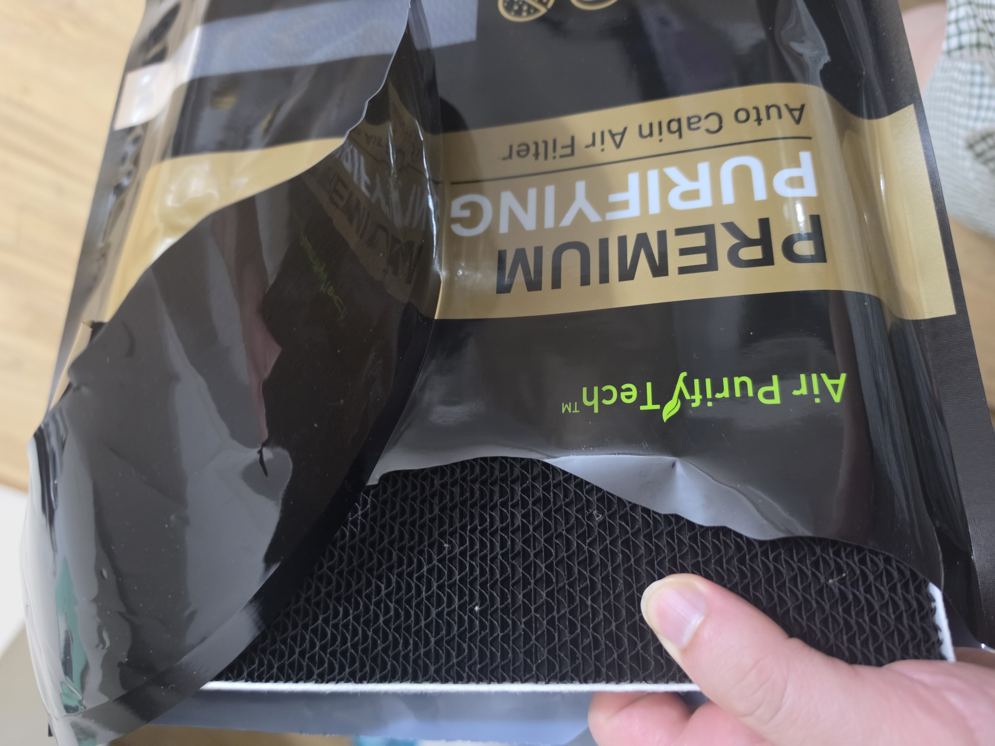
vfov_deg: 58.9
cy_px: 373
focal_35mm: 23
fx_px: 661
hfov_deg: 73.9
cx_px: 498
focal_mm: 6.5
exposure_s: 1/30
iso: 1000
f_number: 1.4
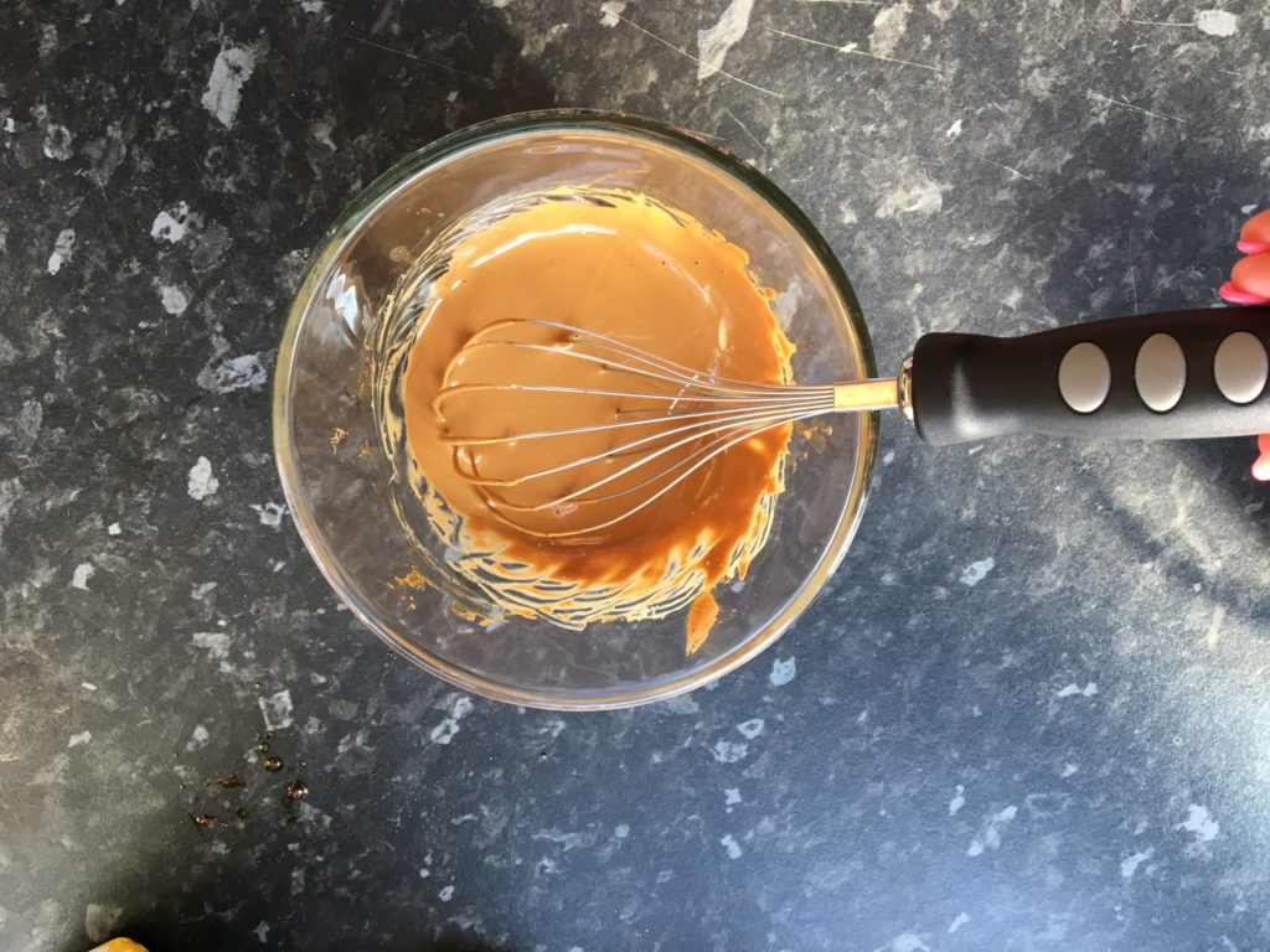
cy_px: 476
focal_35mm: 29
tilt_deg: -75.7
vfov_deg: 48.2
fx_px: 1064
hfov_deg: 61.7
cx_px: 635
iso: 32
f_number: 2.2
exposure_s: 1/33
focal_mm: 4.15
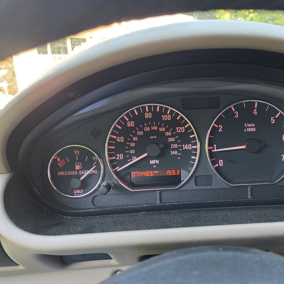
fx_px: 260
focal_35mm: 28
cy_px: 140
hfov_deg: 55.9
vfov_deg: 57.3
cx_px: 192
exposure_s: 1/120
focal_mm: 5.4
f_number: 1.8
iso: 250
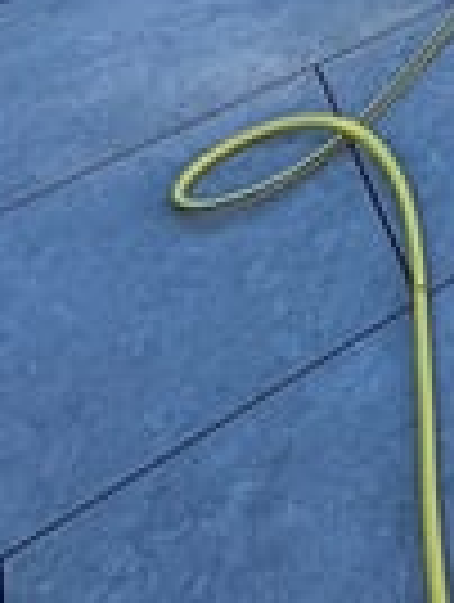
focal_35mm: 62
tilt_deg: -10.1
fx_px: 1081
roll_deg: +1.2
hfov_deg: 15.4
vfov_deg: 18.7
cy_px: -619
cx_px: 1043
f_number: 1.8
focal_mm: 1.57
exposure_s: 1/371
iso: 32
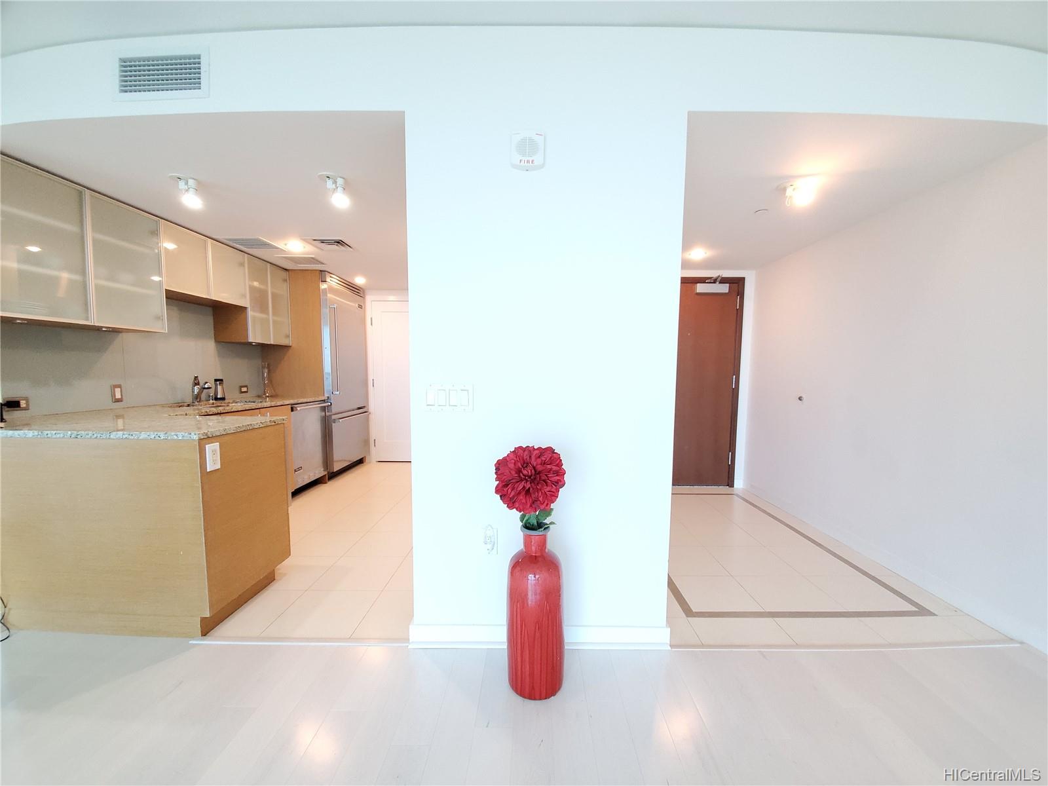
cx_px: 524
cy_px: 393
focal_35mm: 13
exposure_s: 1/60
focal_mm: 1.8
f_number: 2.2
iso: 500
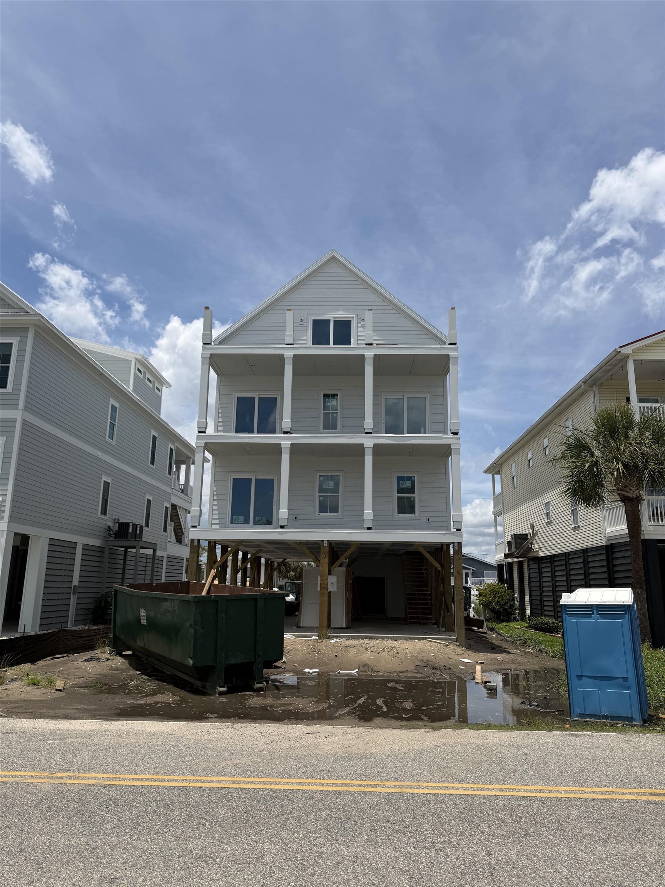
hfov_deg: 56.8
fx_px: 615
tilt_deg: +13.4
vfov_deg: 71.6
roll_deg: -0.7
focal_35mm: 24
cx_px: 332
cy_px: 444
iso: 80
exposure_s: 1/8130
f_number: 1.78
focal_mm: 6.76
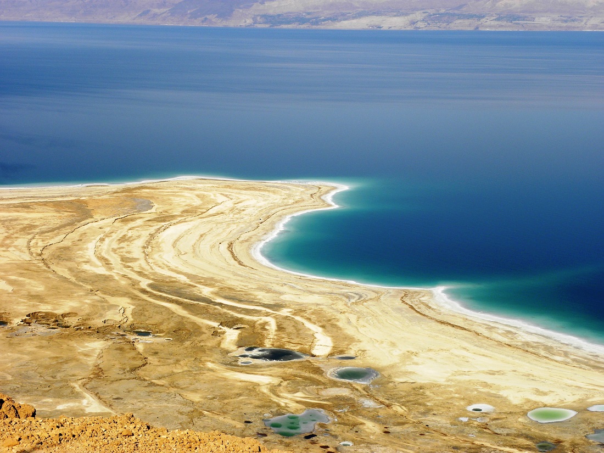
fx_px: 1309
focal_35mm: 75
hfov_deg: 26.0
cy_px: 226
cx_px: 302
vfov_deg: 19.6
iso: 64
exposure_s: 1/293
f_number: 6.3
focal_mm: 13.4
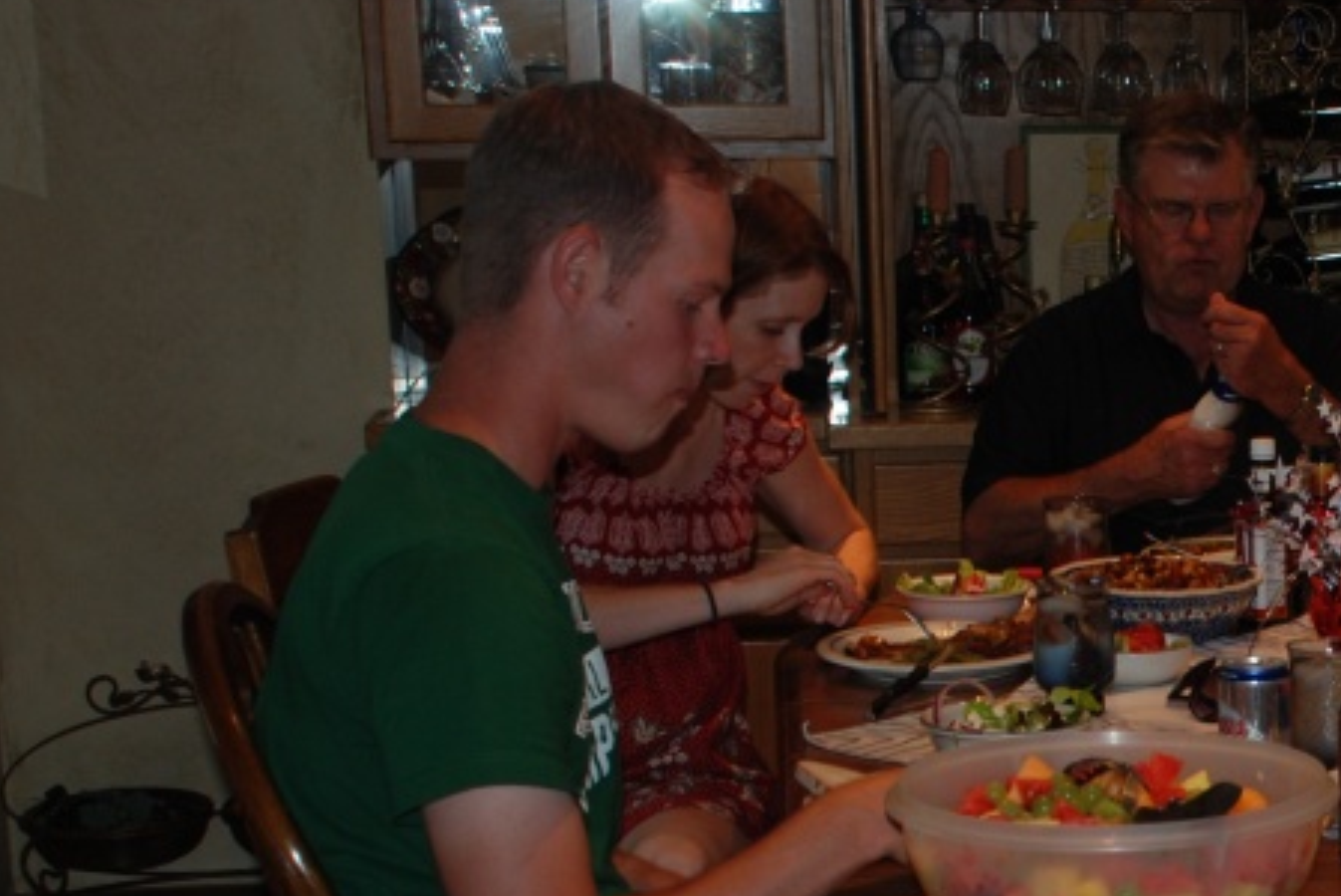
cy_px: 691
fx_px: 3317
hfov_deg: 21.9
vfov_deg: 15.3
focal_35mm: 89
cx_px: 1401
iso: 200
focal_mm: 26
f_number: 4
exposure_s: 1/60
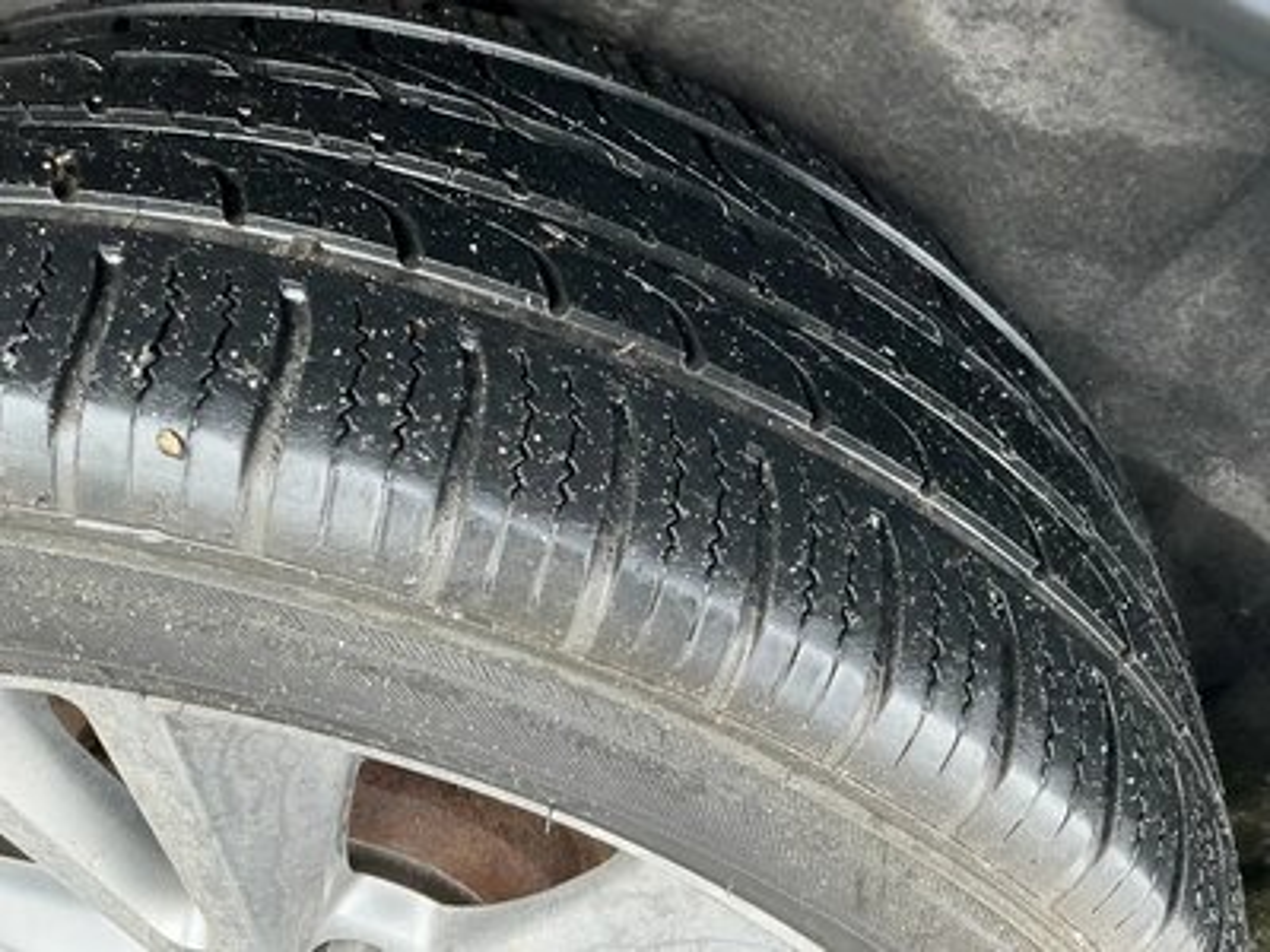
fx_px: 1027
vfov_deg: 49.7
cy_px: 476
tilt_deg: -44.3
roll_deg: -37.0
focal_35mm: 28
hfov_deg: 63.4
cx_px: 635
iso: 64
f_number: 1.8
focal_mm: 3
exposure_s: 1/122
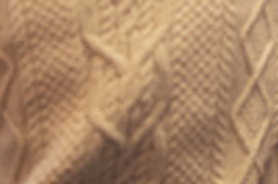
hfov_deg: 10.3
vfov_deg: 6.8
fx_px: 1504
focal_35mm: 195
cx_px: 380
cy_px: -204
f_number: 3.2
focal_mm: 45
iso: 1000
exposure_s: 1/160
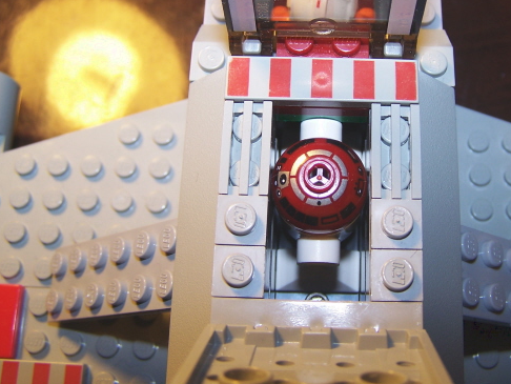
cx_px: 312
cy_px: 146
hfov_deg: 38.0
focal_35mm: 50
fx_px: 738
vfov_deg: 29.0
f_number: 2.8
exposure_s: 1/60
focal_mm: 6.3
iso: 80
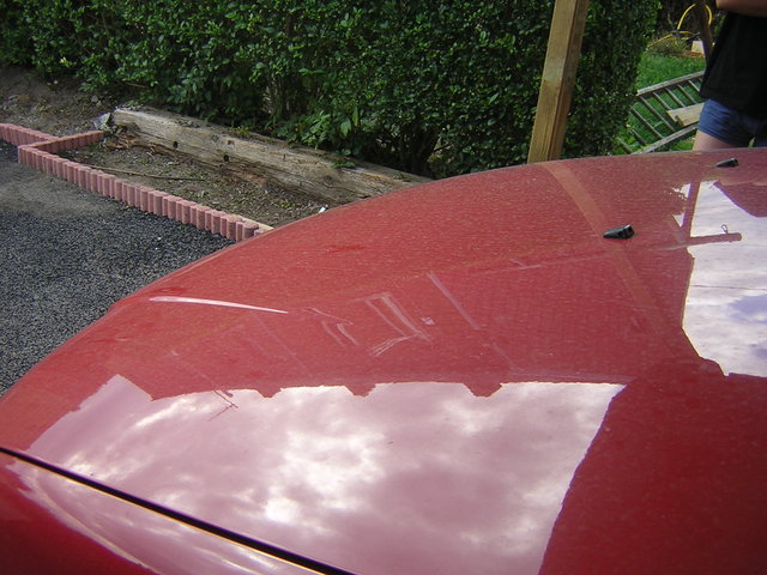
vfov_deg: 39.7
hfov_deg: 51.4
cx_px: 384
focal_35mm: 36
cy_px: 288
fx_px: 798
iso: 100
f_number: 2.6
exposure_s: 1/260
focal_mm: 4.7
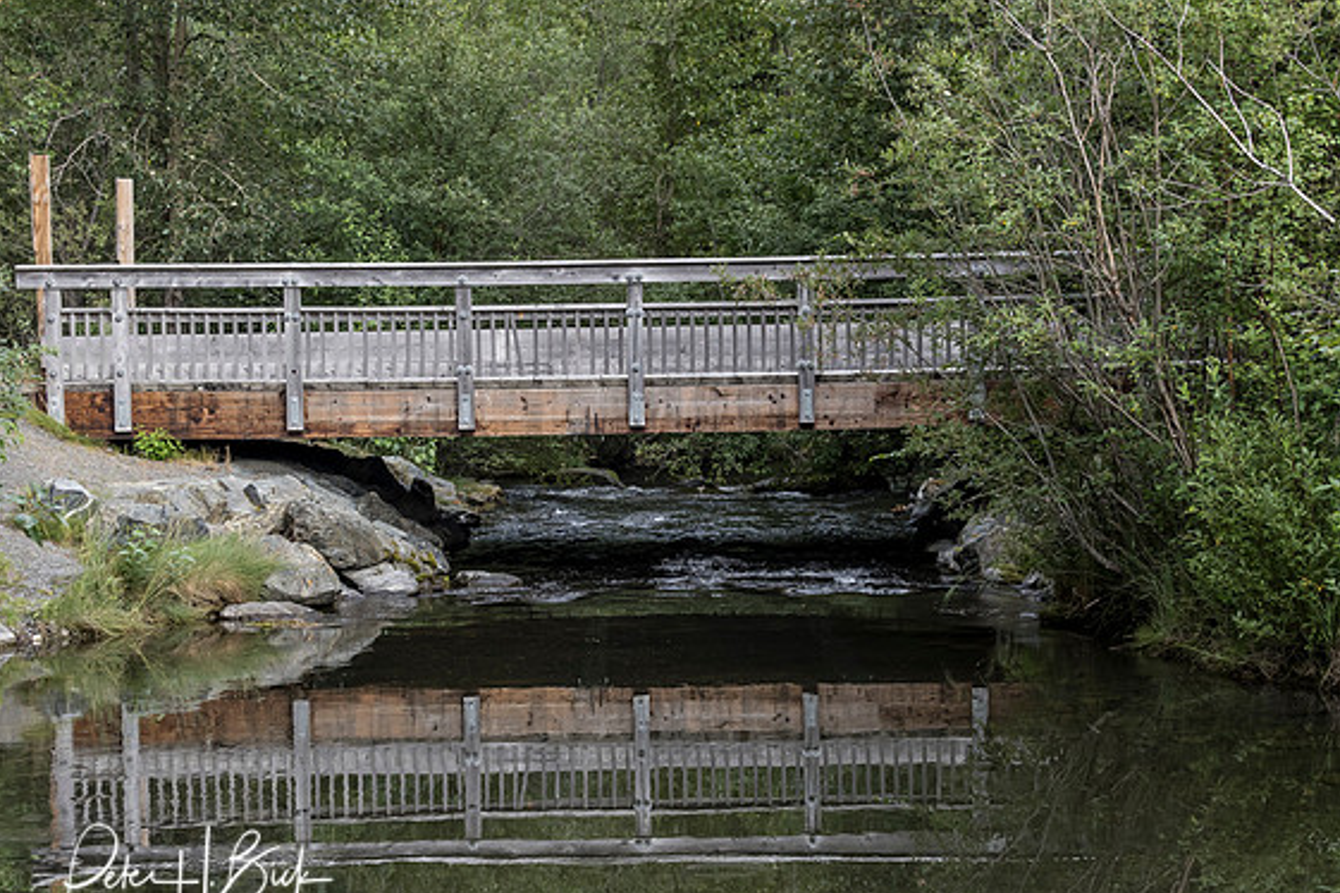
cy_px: 488
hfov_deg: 23.6
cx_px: 686
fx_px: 3201
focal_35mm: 86
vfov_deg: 15.9
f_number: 6.3
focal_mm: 40
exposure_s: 1/160
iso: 640
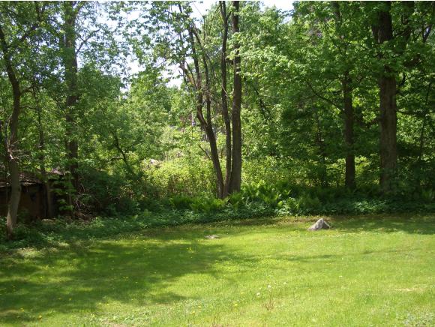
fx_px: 516
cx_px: 218
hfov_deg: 45.7
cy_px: 164
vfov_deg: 35.2
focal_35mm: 41
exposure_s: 1/320
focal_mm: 6.8
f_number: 2.8
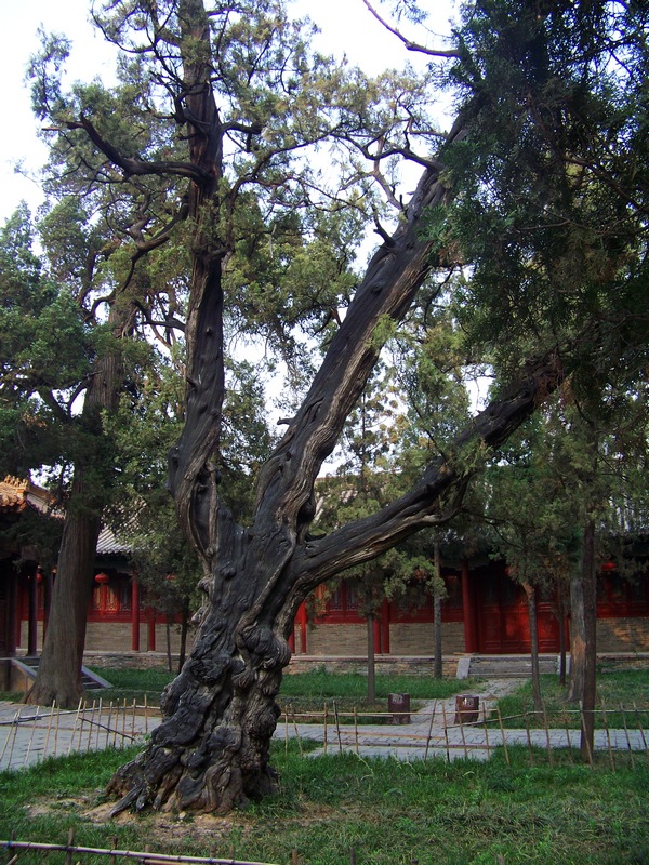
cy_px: 432
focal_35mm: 36
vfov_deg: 51.4
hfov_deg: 39.7
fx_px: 900
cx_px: 324
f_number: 3.2
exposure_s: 1/100
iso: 100
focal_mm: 5.85
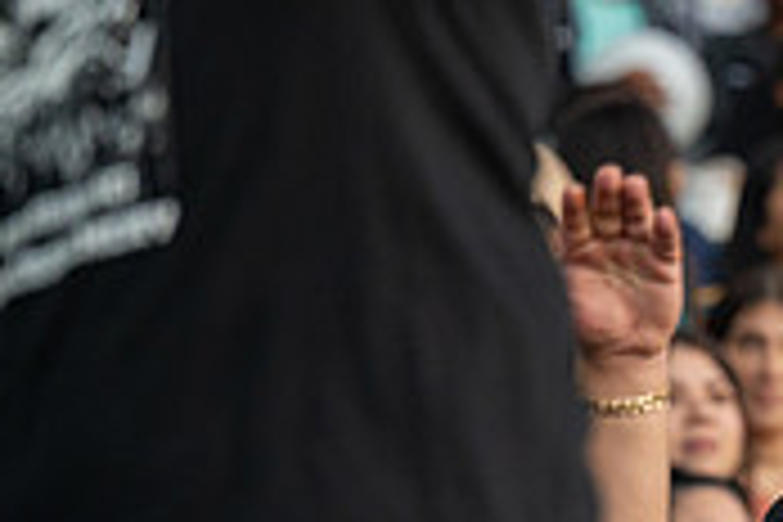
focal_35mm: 666
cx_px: 1080
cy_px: 436
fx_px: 14484
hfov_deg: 3.1
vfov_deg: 2.1
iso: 3600
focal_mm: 200
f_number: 4
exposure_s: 1/400
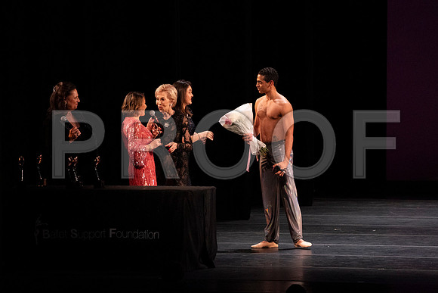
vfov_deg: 4.5
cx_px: 219
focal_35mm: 303
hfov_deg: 6.8
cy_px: 146
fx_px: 3687
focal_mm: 303
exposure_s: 1/320
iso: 12800
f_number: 9
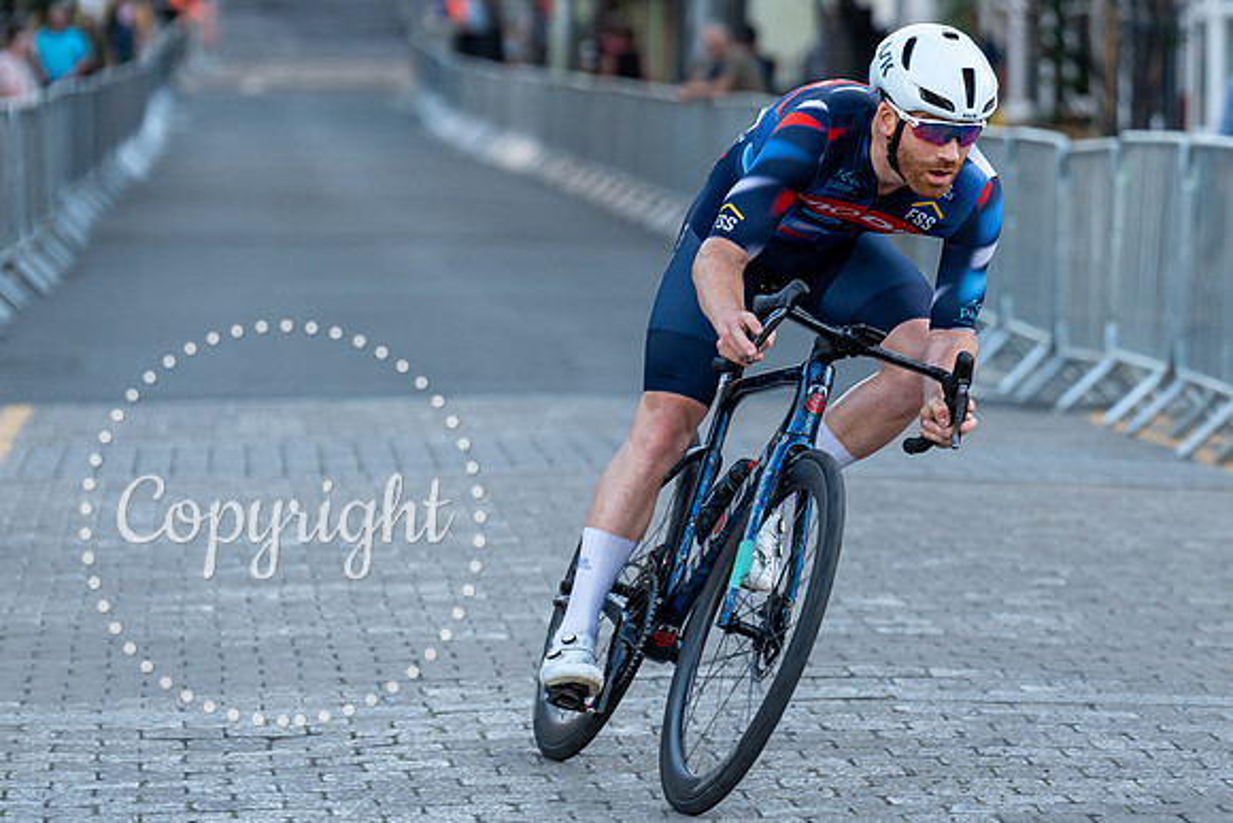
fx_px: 7849
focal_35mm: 229
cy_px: 249
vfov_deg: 6.0
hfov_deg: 9.0
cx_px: 1015
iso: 500
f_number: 3.2
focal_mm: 131
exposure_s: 1/800
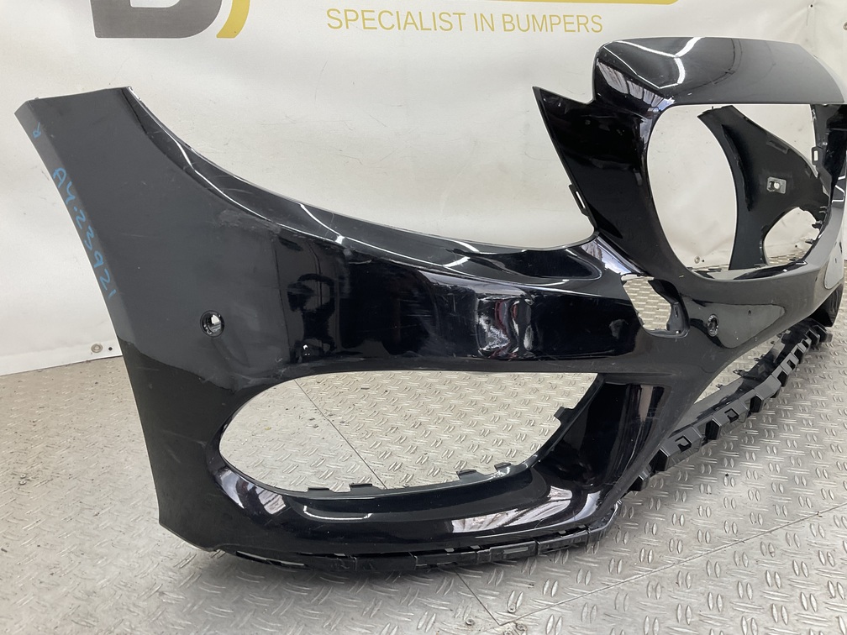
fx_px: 710
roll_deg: +1.7
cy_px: 318
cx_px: 424
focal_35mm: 29
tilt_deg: -15.3
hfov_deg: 61.7
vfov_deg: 48.2
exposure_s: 1/120
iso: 40
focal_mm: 3
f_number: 1.8
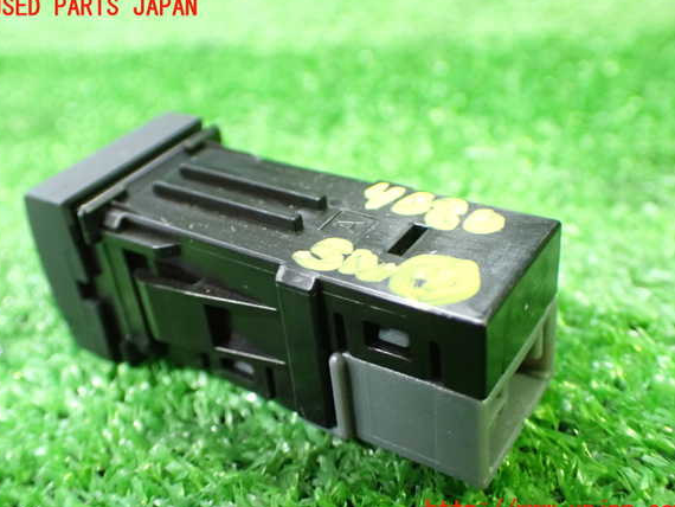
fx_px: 780
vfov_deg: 36.0
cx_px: 338
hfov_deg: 46.8
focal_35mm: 40
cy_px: 259
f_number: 2.7
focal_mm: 6.83
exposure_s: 1/40
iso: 1250
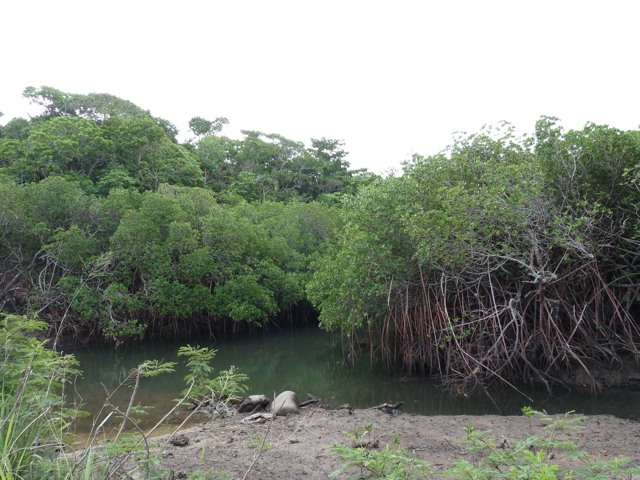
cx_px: 320
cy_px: 240
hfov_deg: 69.4
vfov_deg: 54.9
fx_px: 462
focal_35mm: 25
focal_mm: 4.1
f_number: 4
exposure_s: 1/100
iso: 80
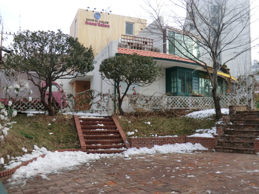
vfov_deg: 41.8
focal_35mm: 34
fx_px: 254
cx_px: 130
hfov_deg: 54.0
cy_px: 97
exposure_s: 1/250
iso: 80
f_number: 3.6
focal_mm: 6.1
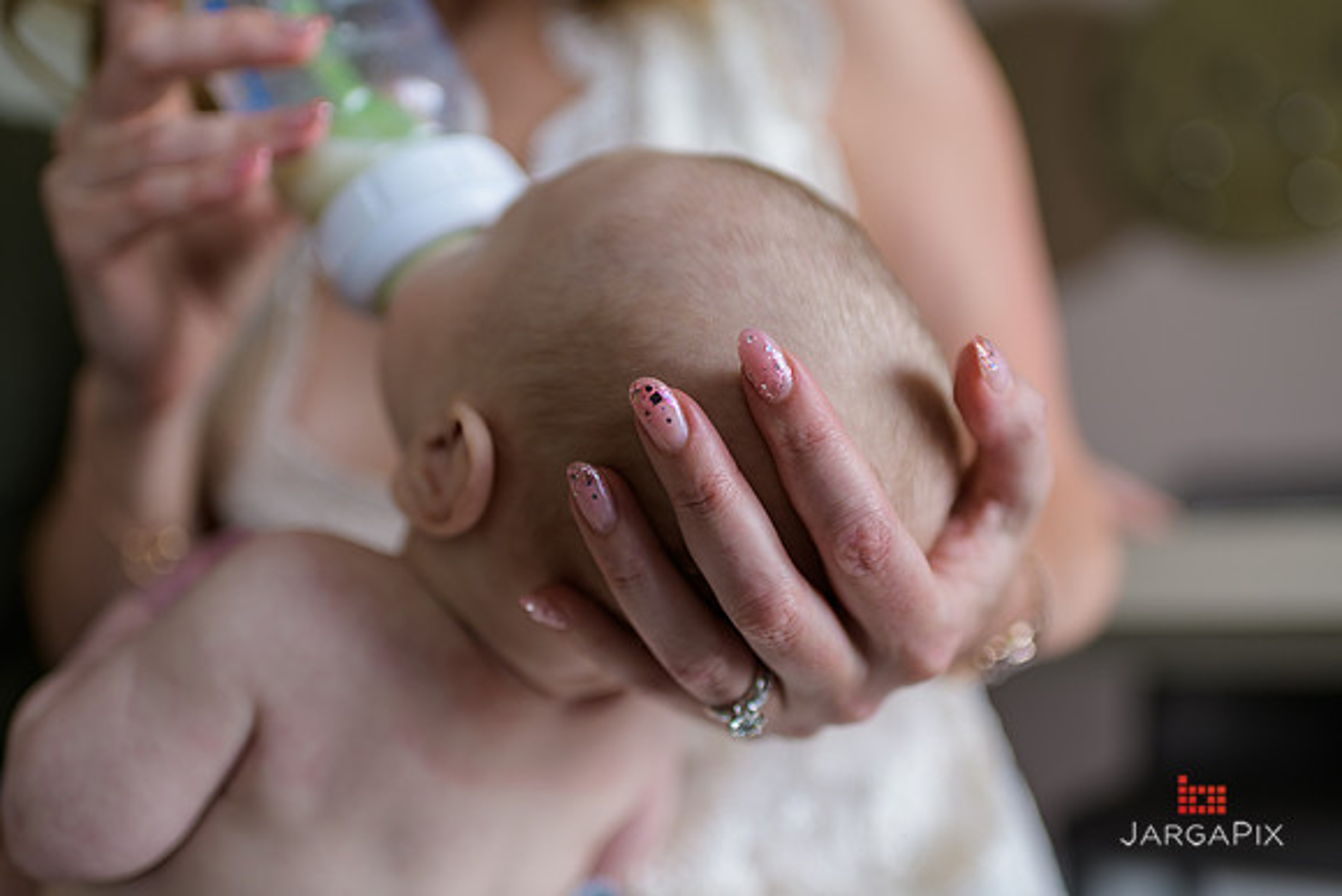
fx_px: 1305
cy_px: 448
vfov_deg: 37.9
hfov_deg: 54.4
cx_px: 671
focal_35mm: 35
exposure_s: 1/125
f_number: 2
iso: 200
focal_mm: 35
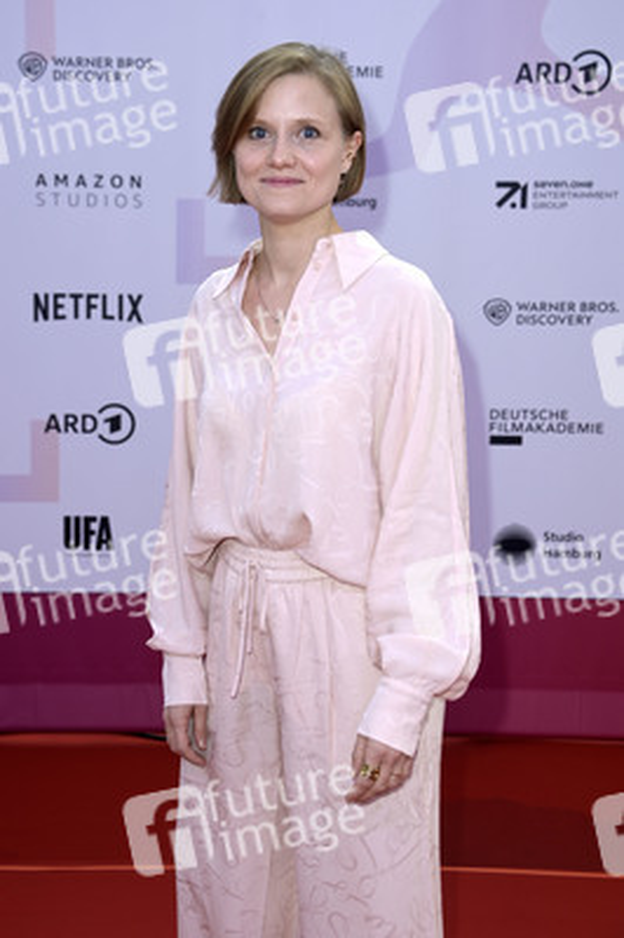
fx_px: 1458
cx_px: 312
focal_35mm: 56
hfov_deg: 24.2
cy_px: 469
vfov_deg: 35.7
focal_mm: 56
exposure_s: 1/200
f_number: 5.6
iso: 250
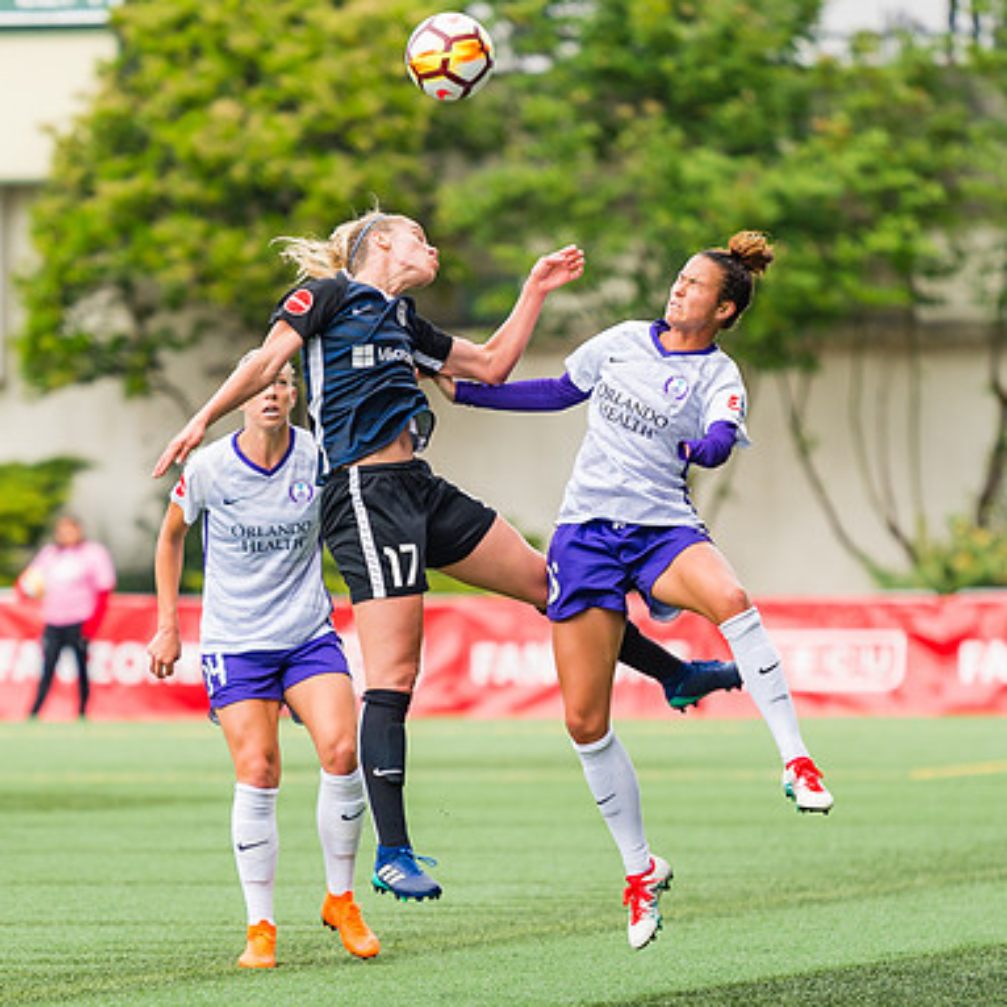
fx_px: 12902
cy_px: 741
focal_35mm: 392
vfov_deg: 4.5
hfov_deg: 4.5
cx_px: 453
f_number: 2.8
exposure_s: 1/1000
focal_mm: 200
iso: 450
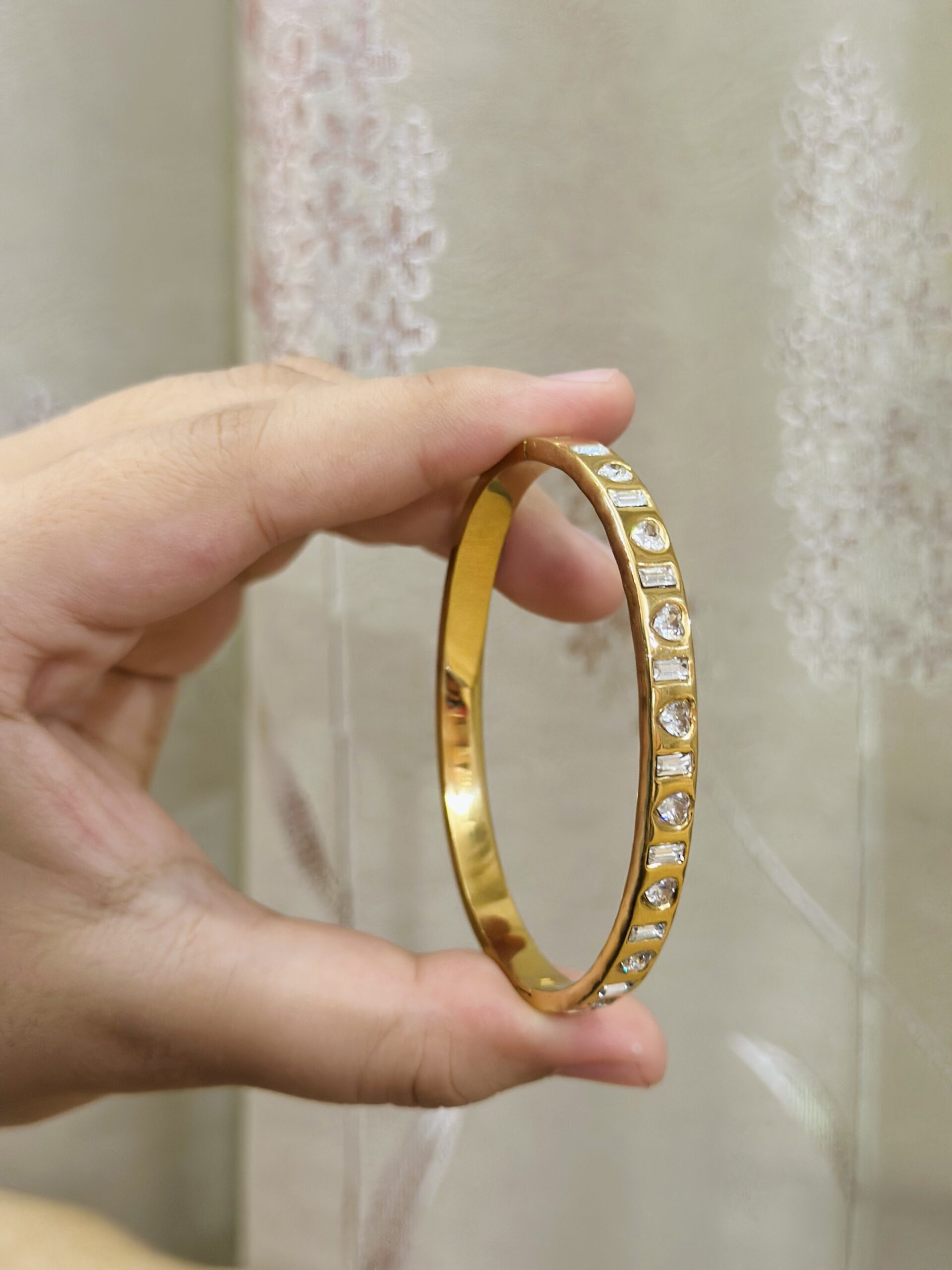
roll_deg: -0.6
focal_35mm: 48
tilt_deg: -6.6
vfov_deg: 39.7
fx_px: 1760
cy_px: 635
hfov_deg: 30.3
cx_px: 476
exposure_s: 1/33
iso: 250
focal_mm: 6.86
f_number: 1.78
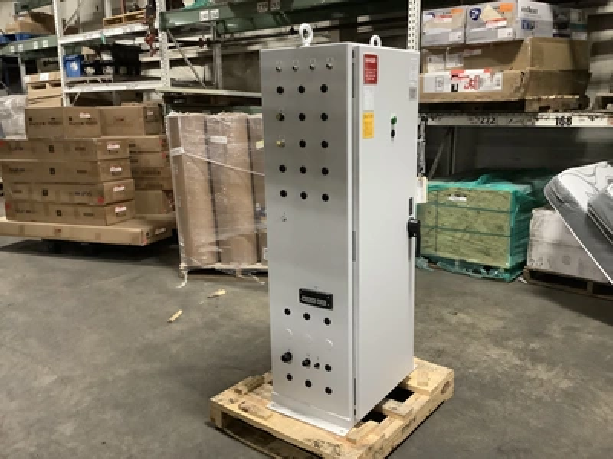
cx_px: 306
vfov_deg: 45.4
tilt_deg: -13.8
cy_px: 230
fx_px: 549
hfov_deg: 58.4
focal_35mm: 31
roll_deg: +0.6
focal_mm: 3.3
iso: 500
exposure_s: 1/30
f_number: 2.4
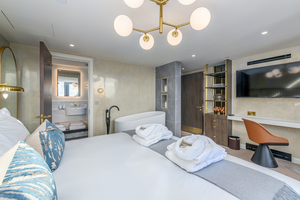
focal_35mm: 16
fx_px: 133
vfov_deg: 73.7
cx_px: 150
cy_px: 100
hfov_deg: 96.7
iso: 160
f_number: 8
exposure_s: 1/250
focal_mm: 16
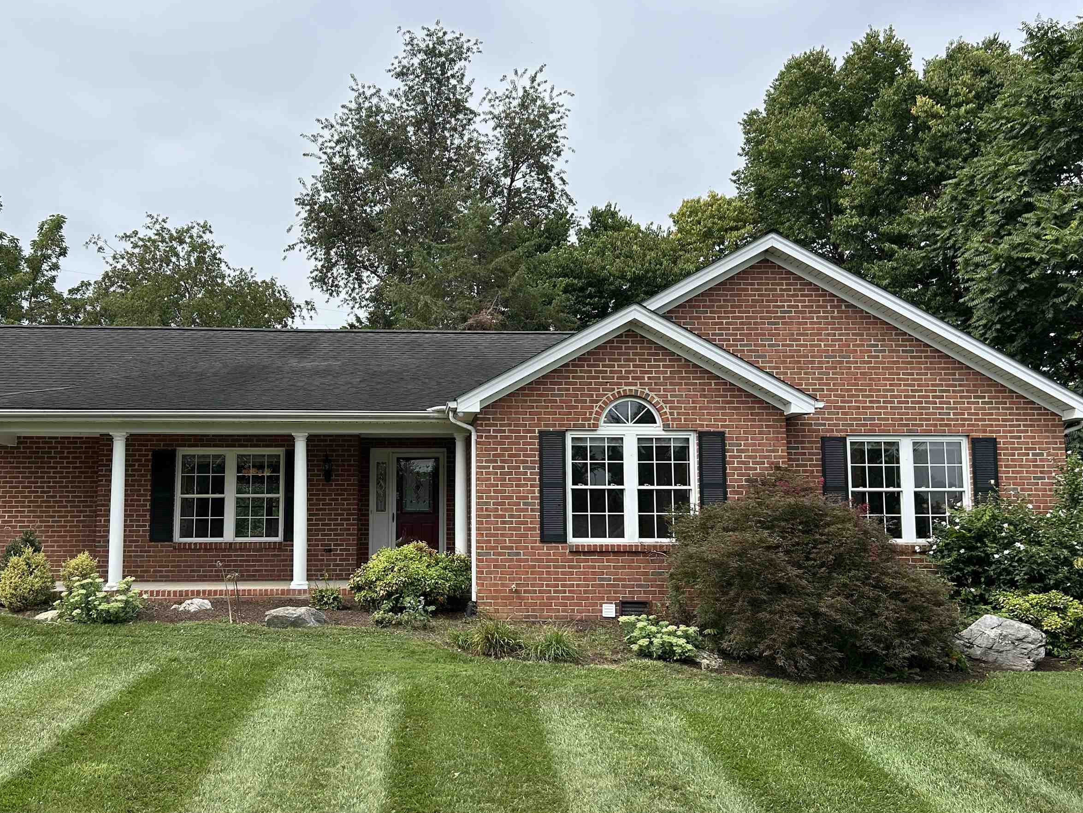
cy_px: 406
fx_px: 1064
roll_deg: +0.7
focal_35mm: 34
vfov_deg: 41.8
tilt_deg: +6.3
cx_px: 457
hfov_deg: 53.7
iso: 50
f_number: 1.5
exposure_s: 1/4274
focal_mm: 5.7
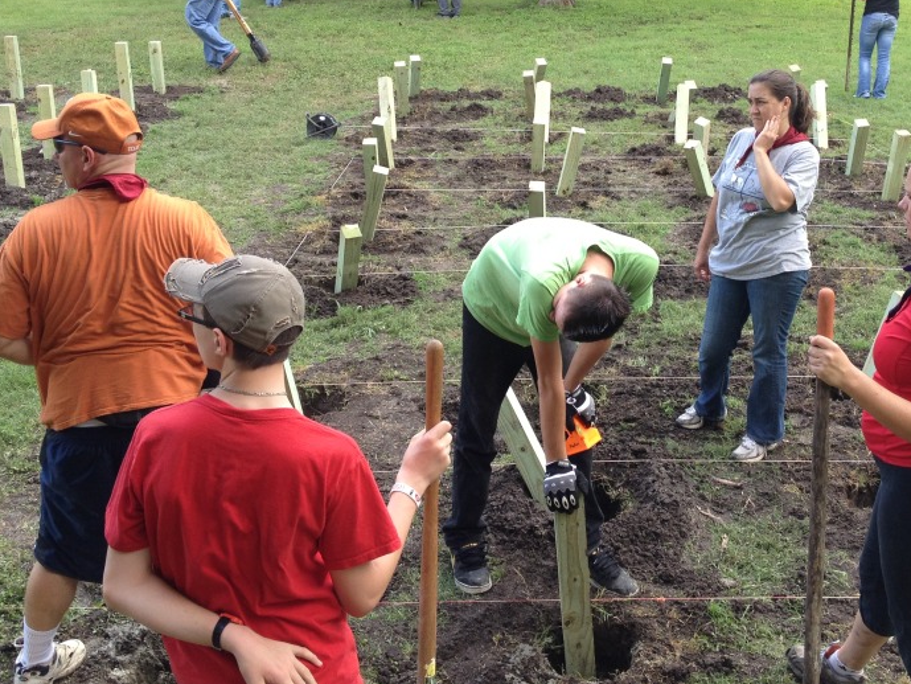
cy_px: 238
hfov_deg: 36.4
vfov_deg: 27.9
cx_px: 606
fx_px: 1369
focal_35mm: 52
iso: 50
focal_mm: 4.28
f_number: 2.4
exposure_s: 1/206
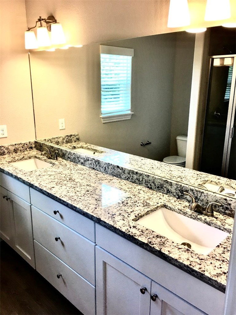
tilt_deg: -14.2
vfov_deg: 61.7
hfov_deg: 48.2
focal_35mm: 29
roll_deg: -0.6
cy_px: 158
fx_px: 264
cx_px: 118
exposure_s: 1/30
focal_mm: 4.15
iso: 32
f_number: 2.2
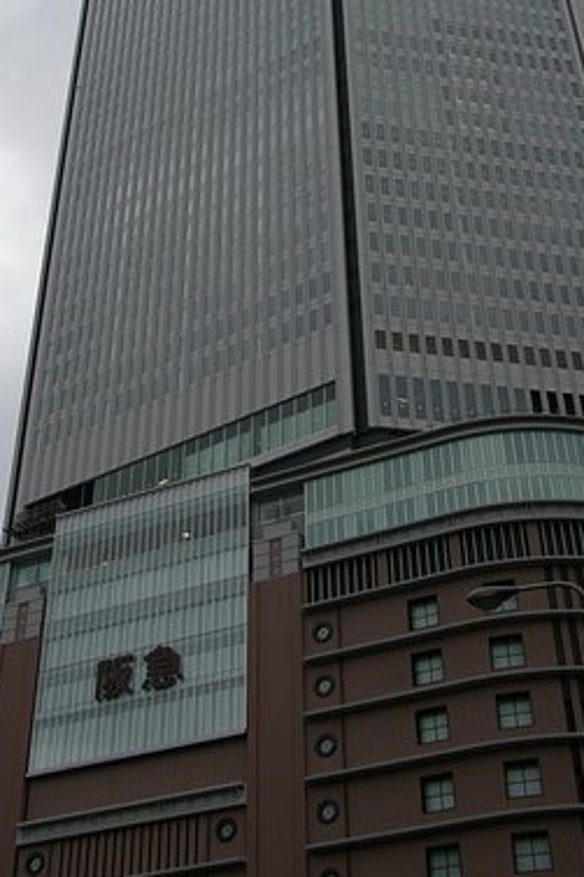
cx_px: 334
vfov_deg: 37.1
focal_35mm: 53
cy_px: 293
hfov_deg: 25.5
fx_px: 1291
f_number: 8
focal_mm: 26
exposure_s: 1/180
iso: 200
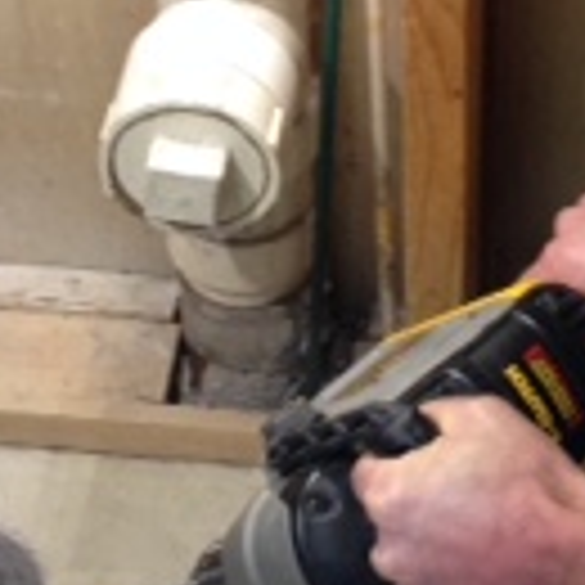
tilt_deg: -40.4
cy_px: -9
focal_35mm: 144
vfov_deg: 12.0
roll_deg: -2.7
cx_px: 598
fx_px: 2753
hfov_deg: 12.0
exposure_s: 1/20
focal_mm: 4.12
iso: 80
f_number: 2.4
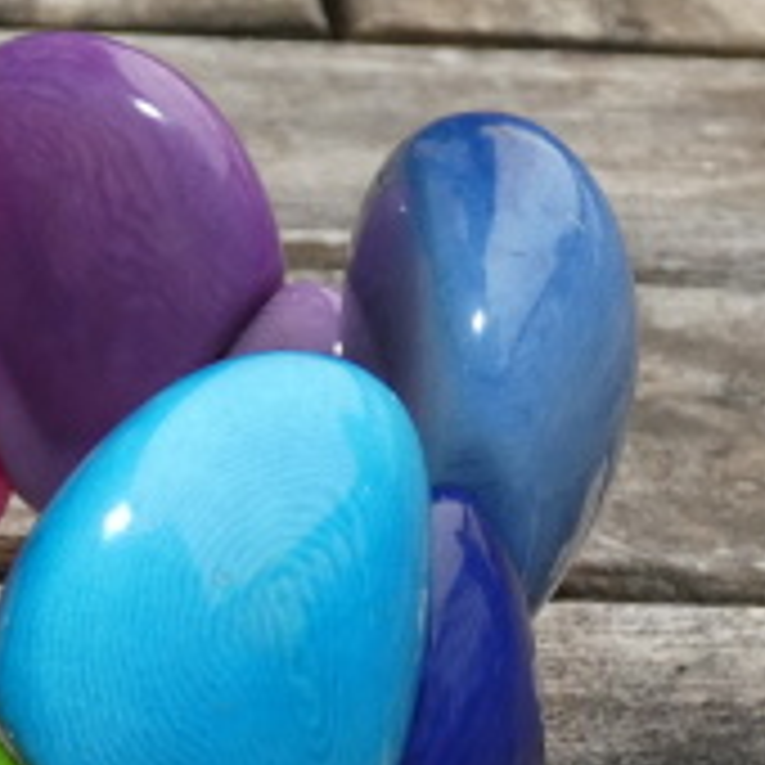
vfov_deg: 20.5
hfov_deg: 20.0
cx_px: -65
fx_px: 2075
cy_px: 666
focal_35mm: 83
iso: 250
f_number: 3.3
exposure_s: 1/125
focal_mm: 5.3
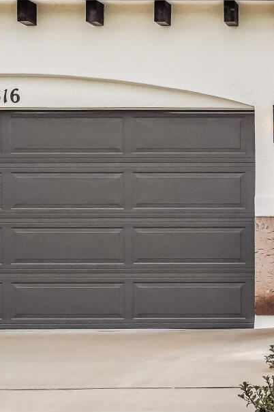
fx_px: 1211
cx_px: 438
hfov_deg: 12.2
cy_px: 209
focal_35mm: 106
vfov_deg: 19.3
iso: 1250
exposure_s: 1/320
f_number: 11
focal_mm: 32
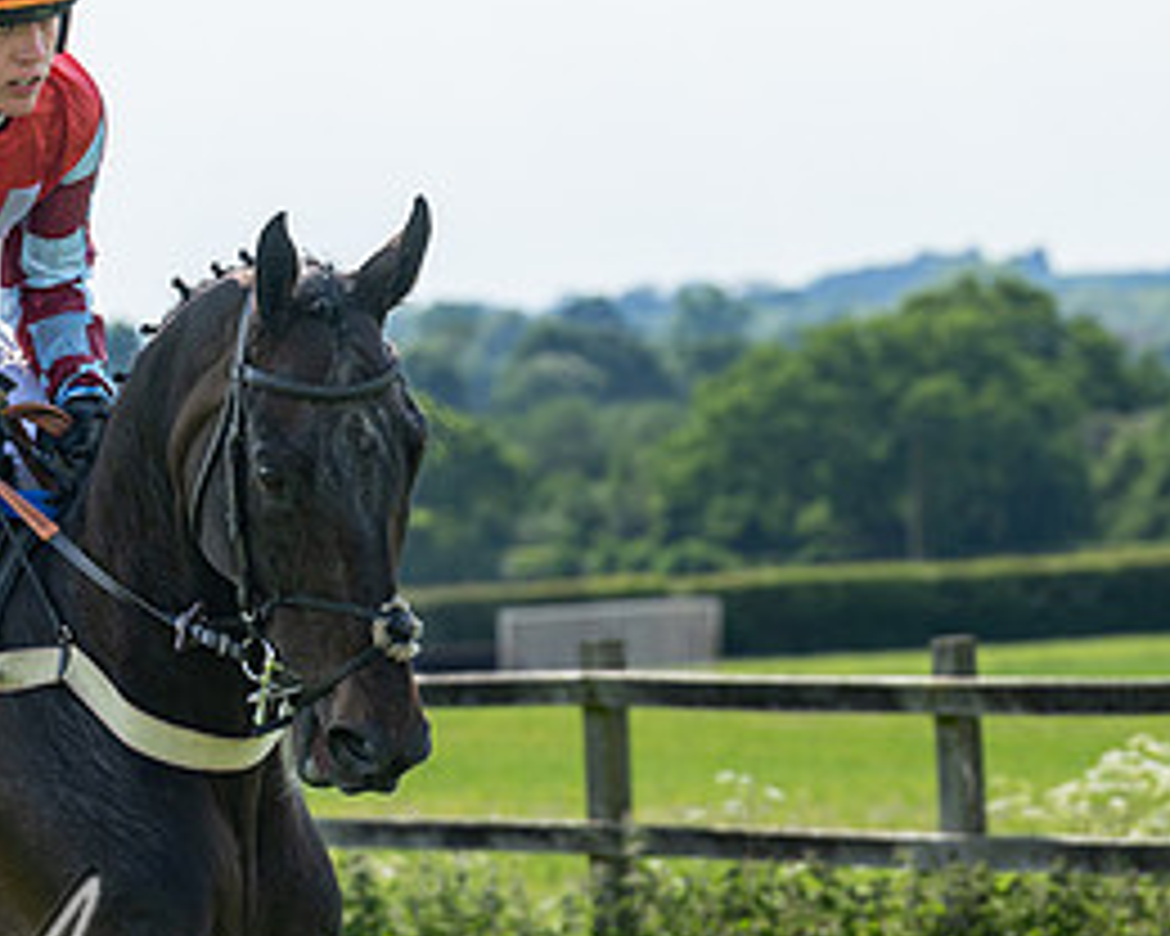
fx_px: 12258
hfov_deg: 5.5
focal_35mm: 354
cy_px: 580
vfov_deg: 4.4
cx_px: 139
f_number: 5
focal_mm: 120
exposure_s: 1/1000
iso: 200
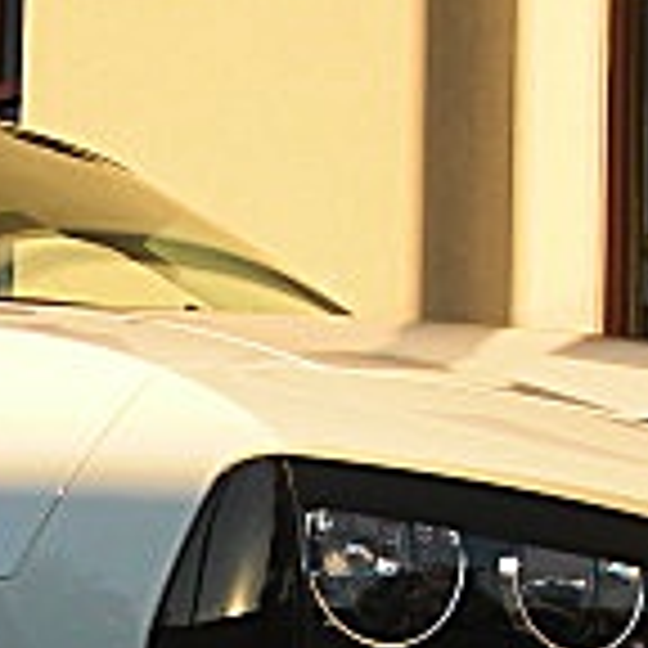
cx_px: 72
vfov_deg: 12.2
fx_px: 2986
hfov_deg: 12.3
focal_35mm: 141
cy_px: 666
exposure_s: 1/500
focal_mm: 6.3
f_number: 2.8
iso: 50
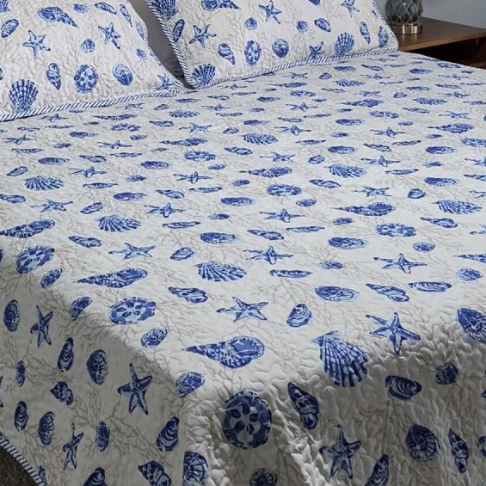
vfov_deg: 23.3
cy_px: 37
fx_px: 1144
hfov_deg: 23.9
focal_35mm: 72
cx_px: 165
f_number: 1.8
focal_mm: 5.4
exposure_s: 1/120
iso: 320
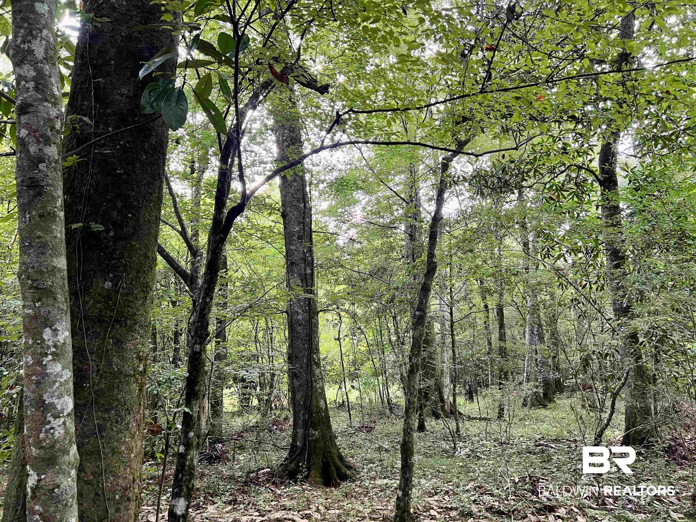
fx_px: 523
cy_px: 261
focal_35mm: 26
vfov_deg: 53.1
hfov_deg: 67.3
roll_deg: +0.9
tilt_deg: +10.6
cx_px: 348
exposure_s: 1/98
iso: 125
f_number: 1.5
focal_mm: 5.7
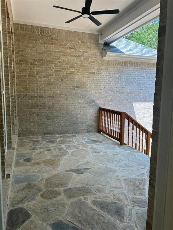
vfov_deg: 67.3
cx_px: 86
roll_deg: -1.0
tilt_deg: -7.2
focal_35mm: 26
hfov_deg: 53.1
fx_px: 173
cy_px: 115
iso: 50
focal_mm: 5.7
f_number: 1.5
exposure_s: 1/319
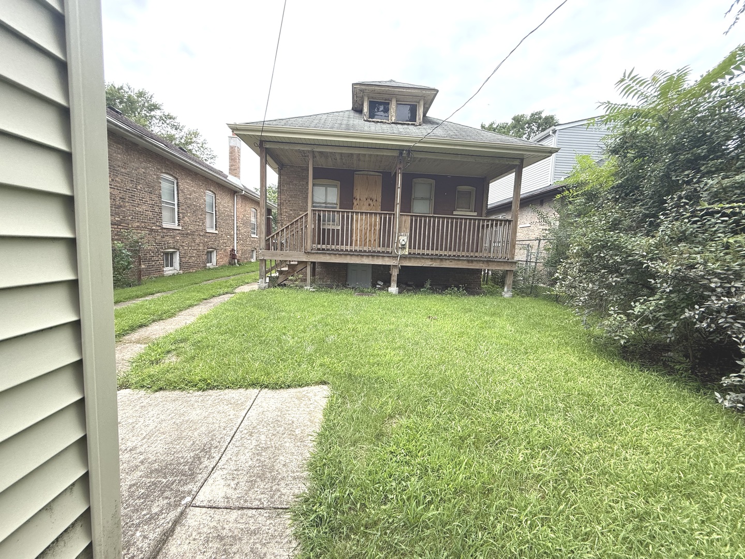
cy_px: 280
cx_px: 372
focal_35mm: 14
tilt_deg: -5.4
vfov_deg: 85.7
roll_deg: -2.7
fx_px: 301
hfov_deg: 102.1
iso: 64
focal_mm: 2.22
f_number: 2.2
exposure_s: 1/545
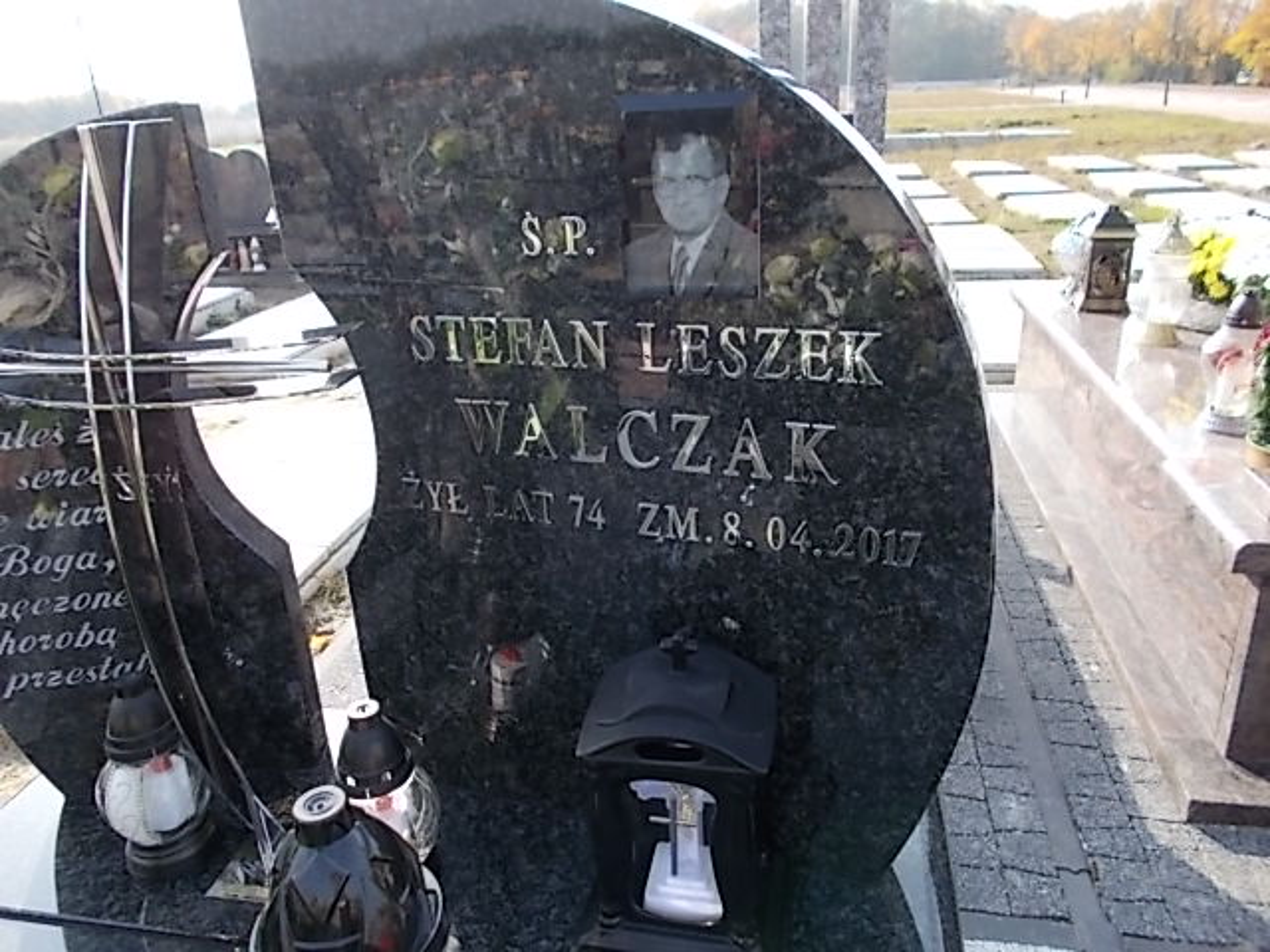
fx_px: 954
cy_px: 476
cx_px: 635
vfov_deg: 53.1
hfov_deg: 67.3
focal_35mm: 26
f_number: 3.2
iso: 80
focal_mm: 4.6
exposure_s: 1/250
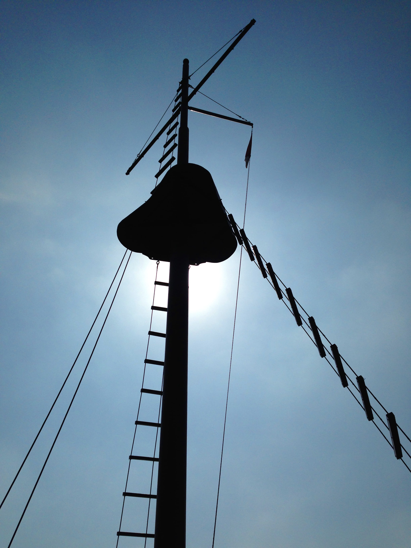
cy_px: 274
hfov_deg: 42.9
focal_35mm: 33
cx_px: 206
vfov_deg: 55.4
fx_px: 522
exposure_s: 1/13699
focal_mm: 4.12
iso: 50
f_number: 2.4
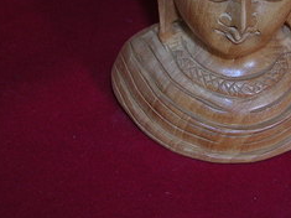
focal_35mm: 81
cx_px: 185
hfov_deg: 24.1
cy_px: 7
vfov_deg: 17.8
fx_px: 681
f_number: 2.8
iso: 50
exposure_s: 1/60.1
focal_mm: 5.8
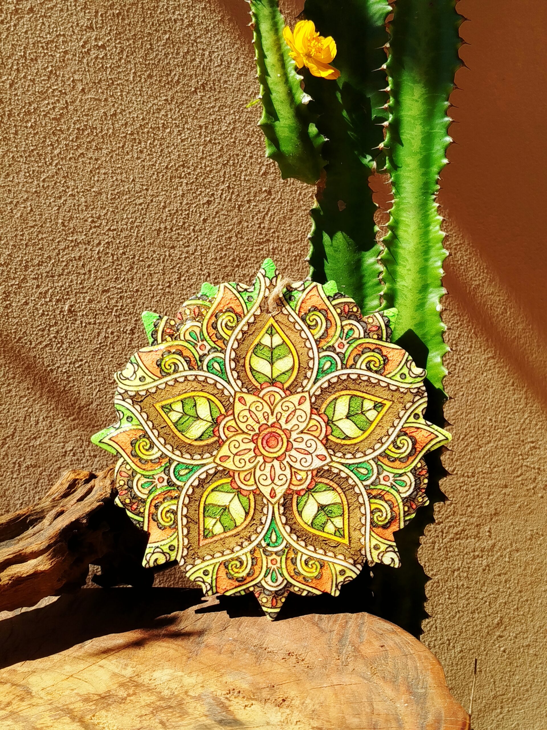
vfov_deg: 39.7
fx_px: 1011
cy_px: 365
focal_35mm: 48
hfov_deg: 30.3
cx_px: 274
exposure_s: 1/890
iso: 50
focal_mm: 5.31
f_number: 1.7
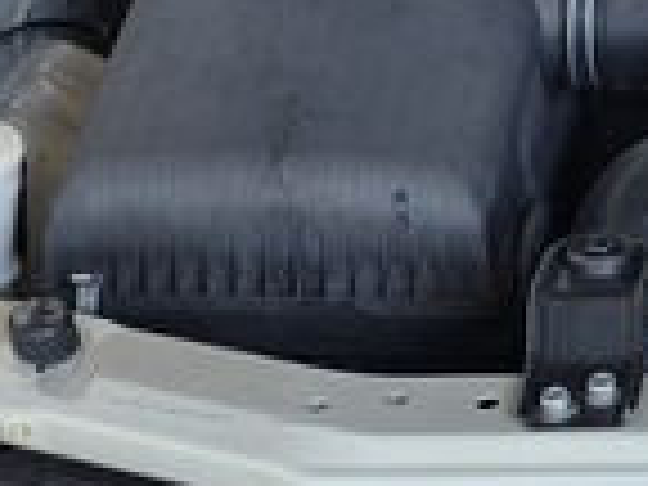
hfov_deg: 11.2
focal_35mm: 164
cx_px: 1184
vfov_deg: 9.0
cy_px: 162
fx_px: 3070
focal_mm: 6.25
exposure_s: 1/180
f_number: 1.7
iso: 80
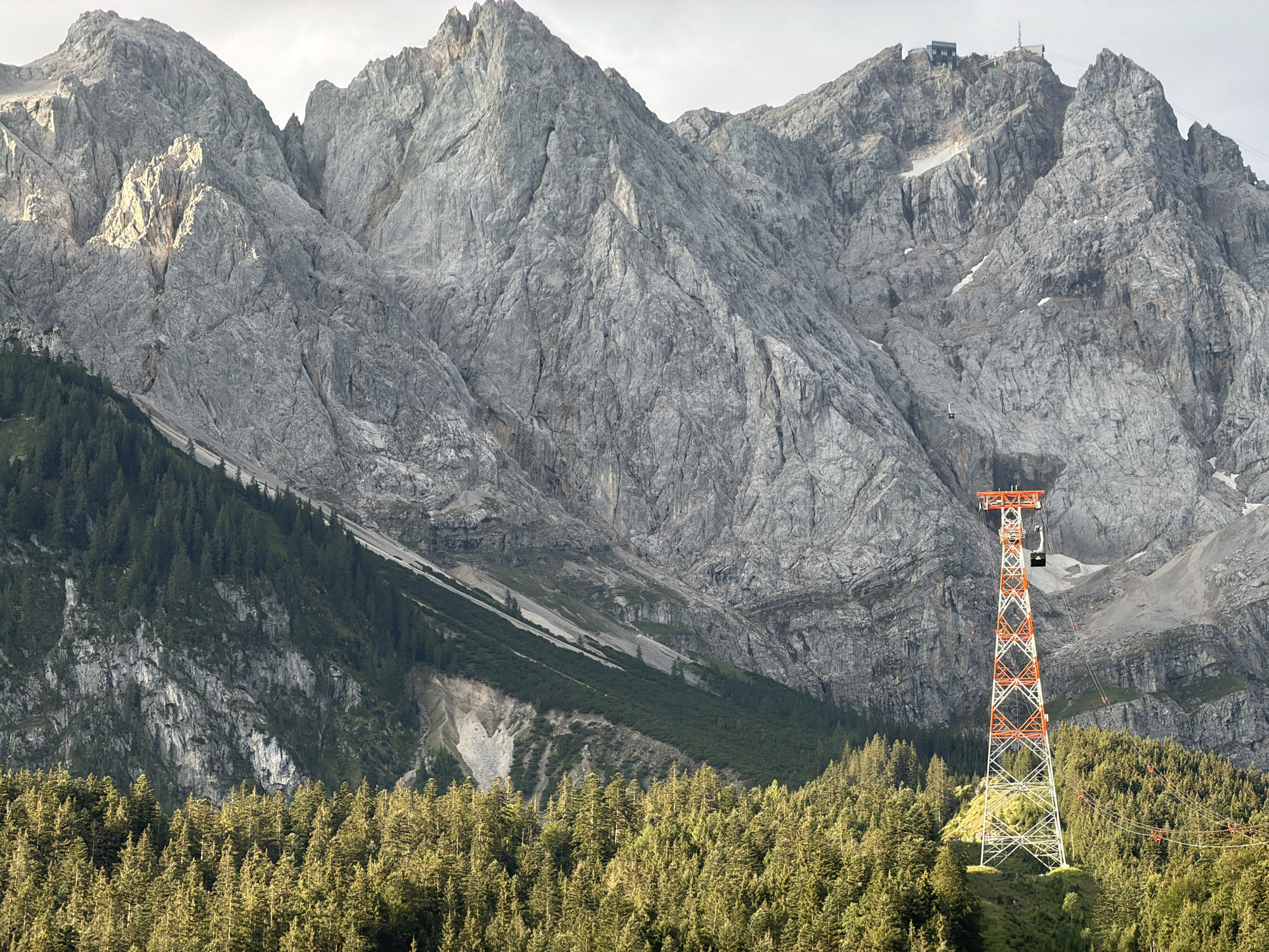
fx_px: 3666
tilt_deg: +19.3
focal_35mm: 100
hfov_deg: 19.6
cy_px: 476
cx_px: 634
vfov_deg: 14.8
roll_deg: -0.5
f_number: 2.8
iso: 50
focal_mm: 16.89
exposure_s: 1/188
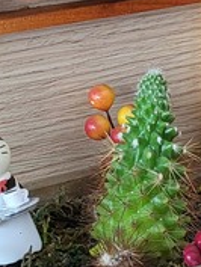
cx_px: 190
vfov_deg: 12.8
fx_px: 1183
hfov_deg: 9.7
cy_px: 57
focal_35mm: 153
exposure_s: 1/60
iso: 200
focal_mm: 5.4
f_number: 1.8
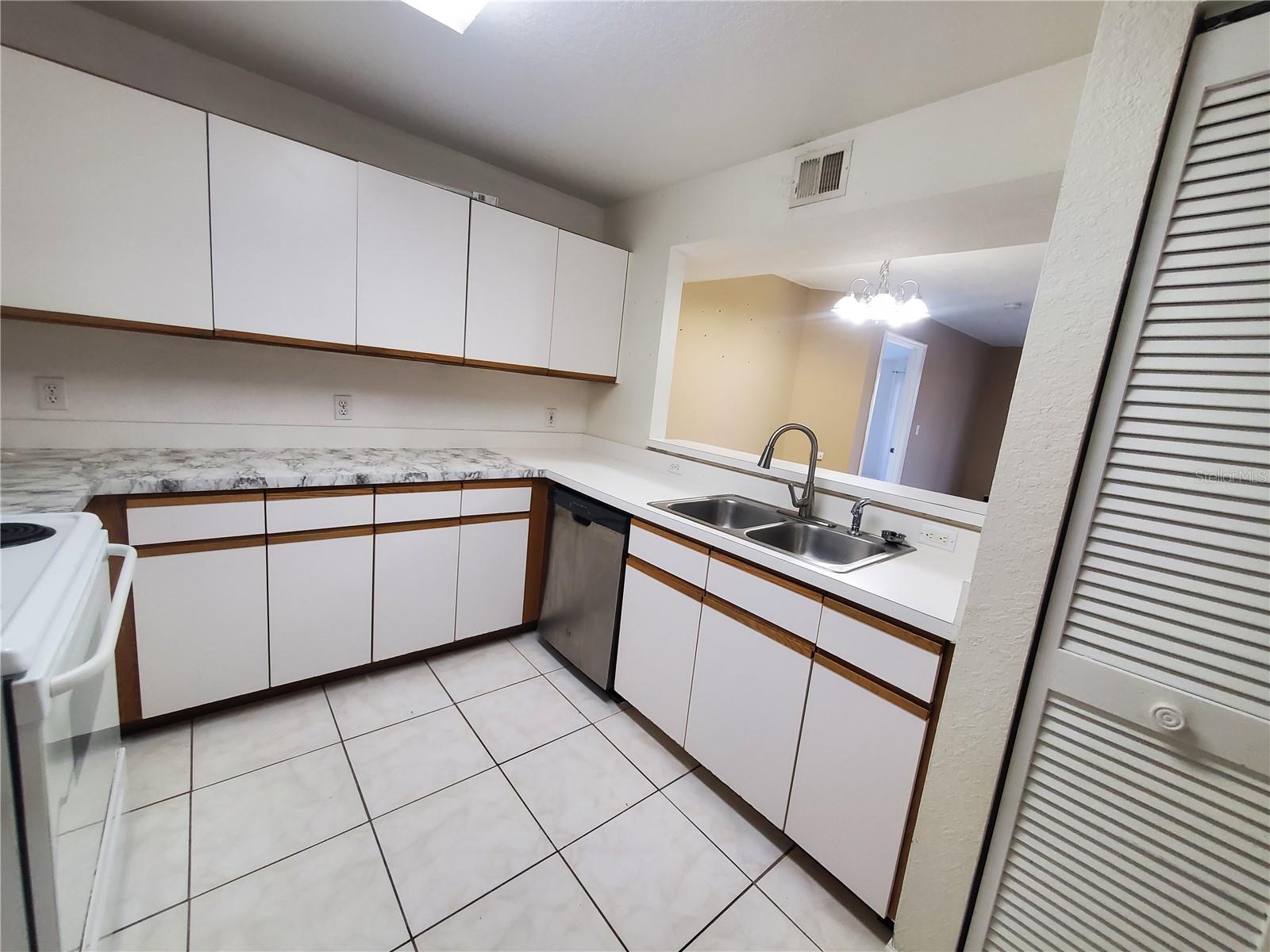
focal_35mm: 13
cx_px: 635
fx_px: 477
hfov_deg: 106.2
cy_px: 476
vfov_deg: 89.9
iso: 200
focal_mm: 1.8
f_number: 2.2
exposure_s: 1/60
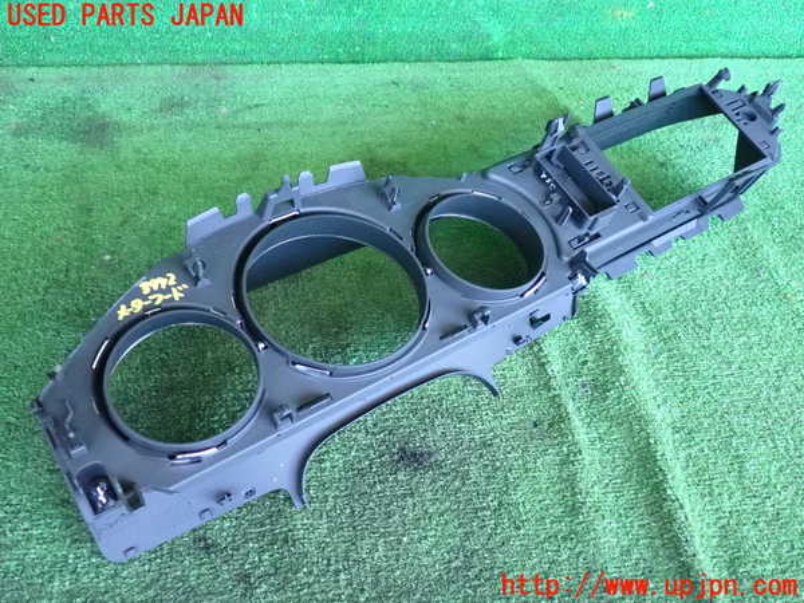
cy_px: 302
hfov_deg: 56.8
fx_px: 743
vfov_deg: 44.2
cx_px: 402
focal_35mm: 32
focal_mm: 5.79
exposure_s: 1/125
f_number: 2.4
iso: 1600
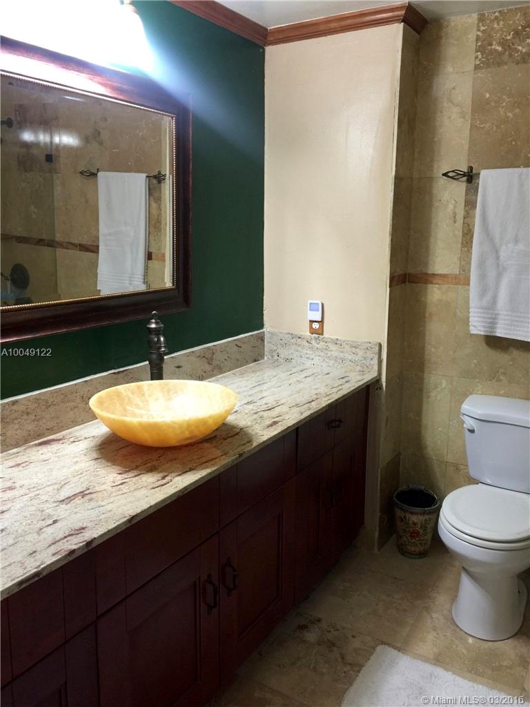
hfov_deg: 48.2
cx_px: 265
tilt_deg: -11.2
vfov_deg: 61.7
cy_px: 354
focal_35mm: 29
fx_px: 592
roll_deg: +0.1
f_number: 2.2
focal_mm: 4.15
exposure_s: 1/15
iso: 64
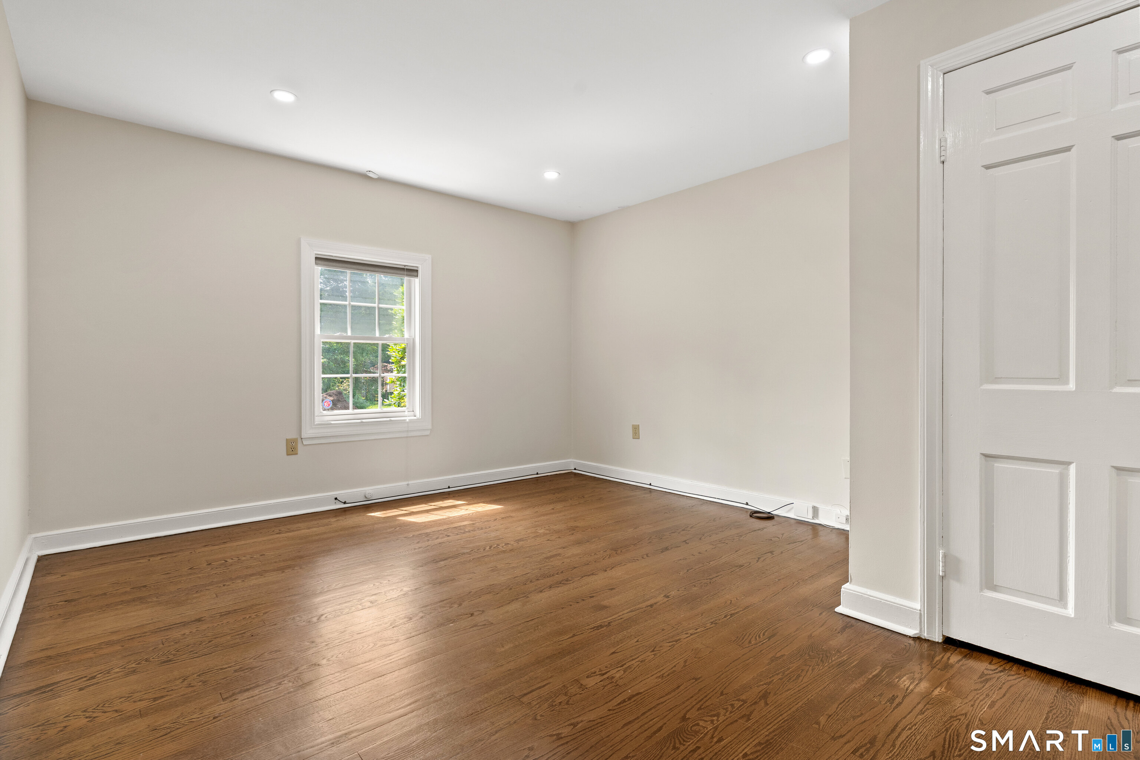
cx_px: 570
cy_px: 380
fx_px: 538
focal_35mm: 17
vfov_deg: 70.4
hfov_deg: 93.3
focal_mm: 17
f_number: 8
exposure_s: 1/8
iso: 320
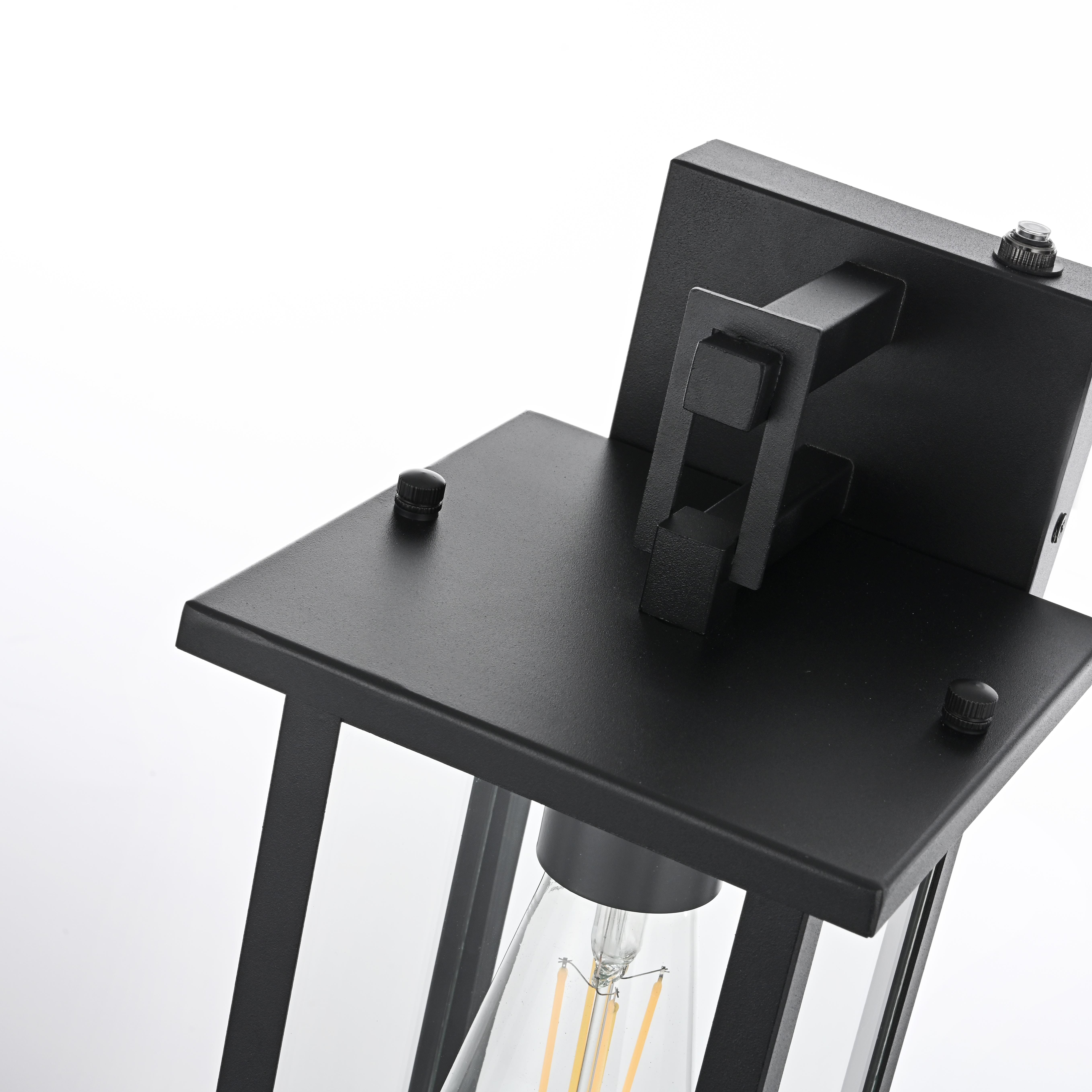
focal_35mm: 80
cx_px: 672
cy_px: 545
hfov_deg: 21.6
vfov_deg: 21.7
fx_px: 2855
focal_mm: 62
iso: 160
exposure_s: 1/100
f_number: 20
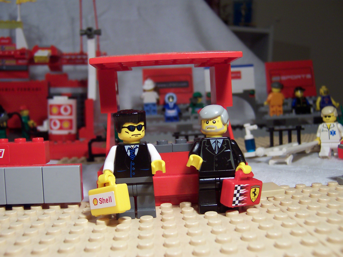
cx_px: 172
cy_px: 128
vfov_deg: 39.7
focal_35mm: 36
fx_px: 357
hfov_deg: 51.4
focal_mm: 5.6
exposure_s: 1/30
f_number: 2.8
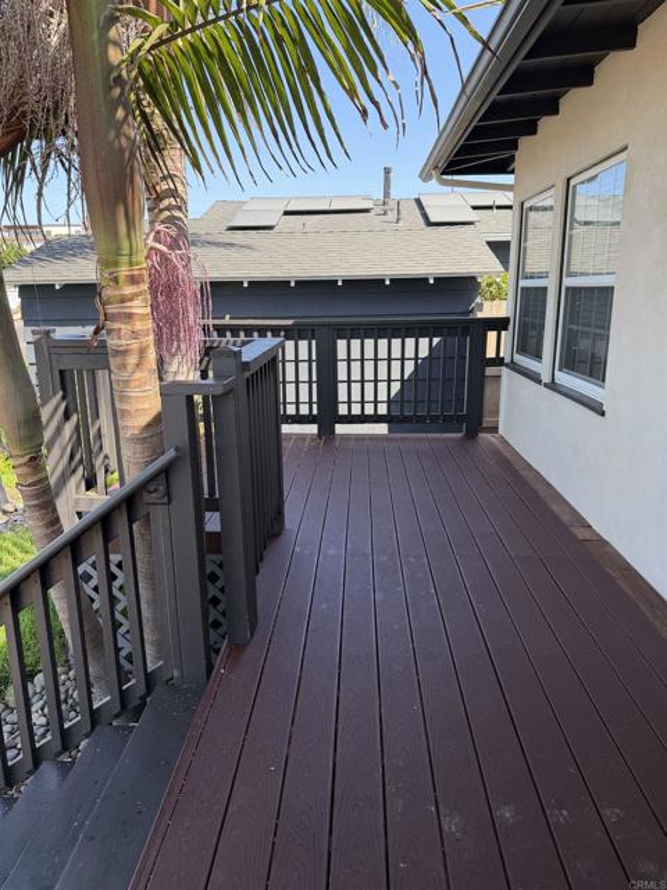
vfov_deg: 71.6
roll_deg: +0.9
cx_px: 334
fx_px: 617
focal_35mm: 24
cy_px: 445
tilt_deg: -14.7
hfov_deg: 56.8
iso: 100
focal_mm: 6.76
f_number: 1.78
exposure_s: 1/858
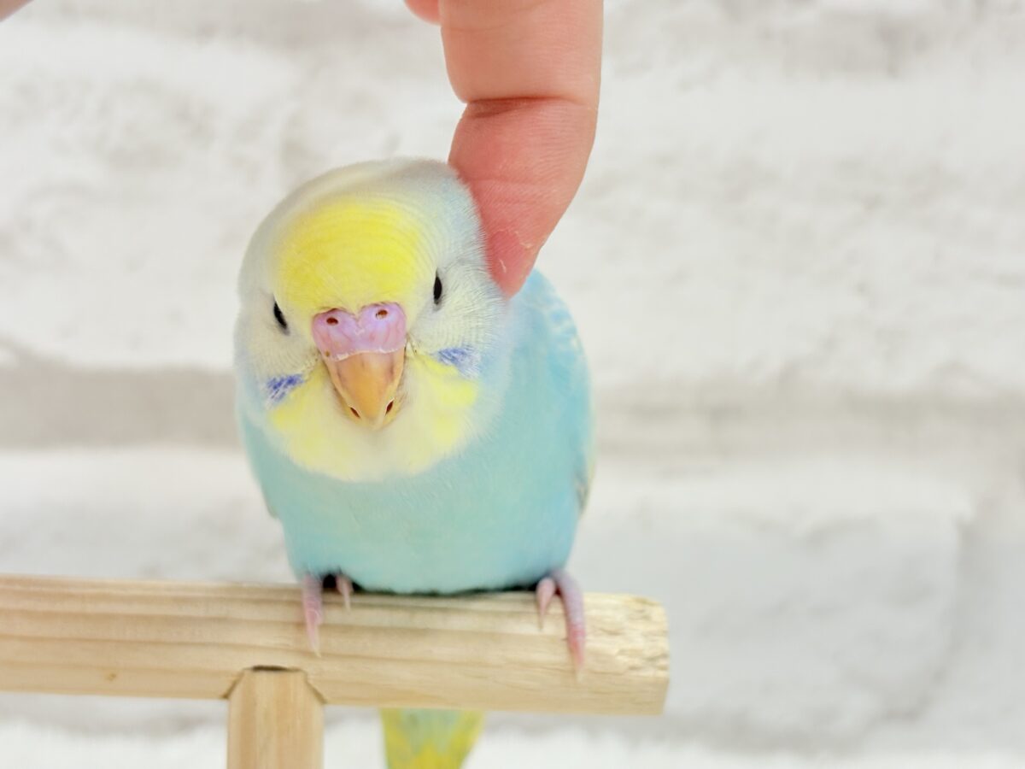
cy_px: 384
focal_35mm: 52
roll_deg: -2.0
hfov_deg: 36.8
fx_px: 1540
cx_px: 512
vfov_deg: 28.0
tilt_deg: -6.4
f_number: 1.6
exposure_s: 1/100
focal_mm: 5.96
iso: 80
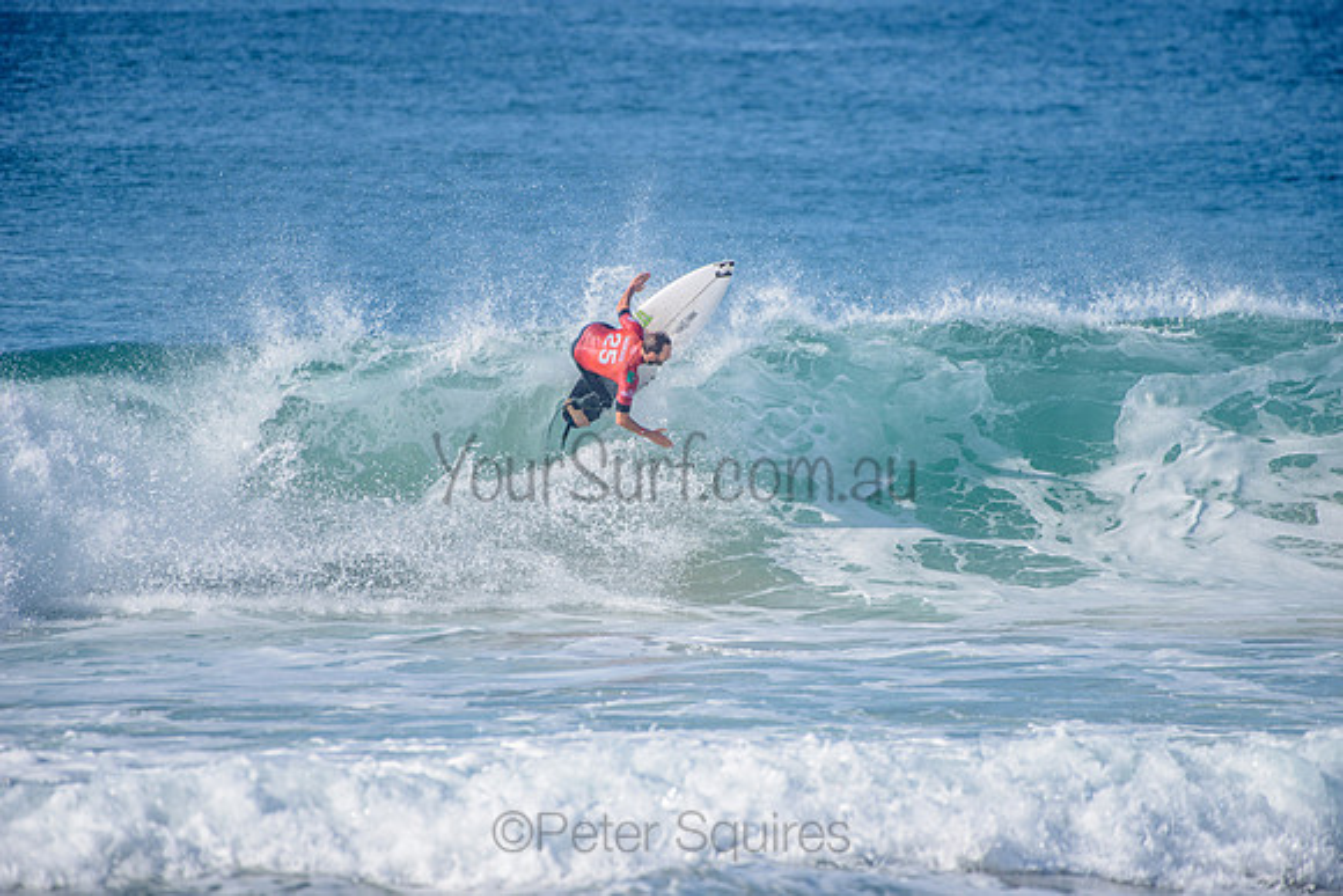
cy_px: 448
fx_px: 18656
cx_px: 672
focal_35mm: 500
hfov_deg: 4.1
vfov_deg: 2.8
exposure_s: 1/1600
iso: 160
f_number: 5.6
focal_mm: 500
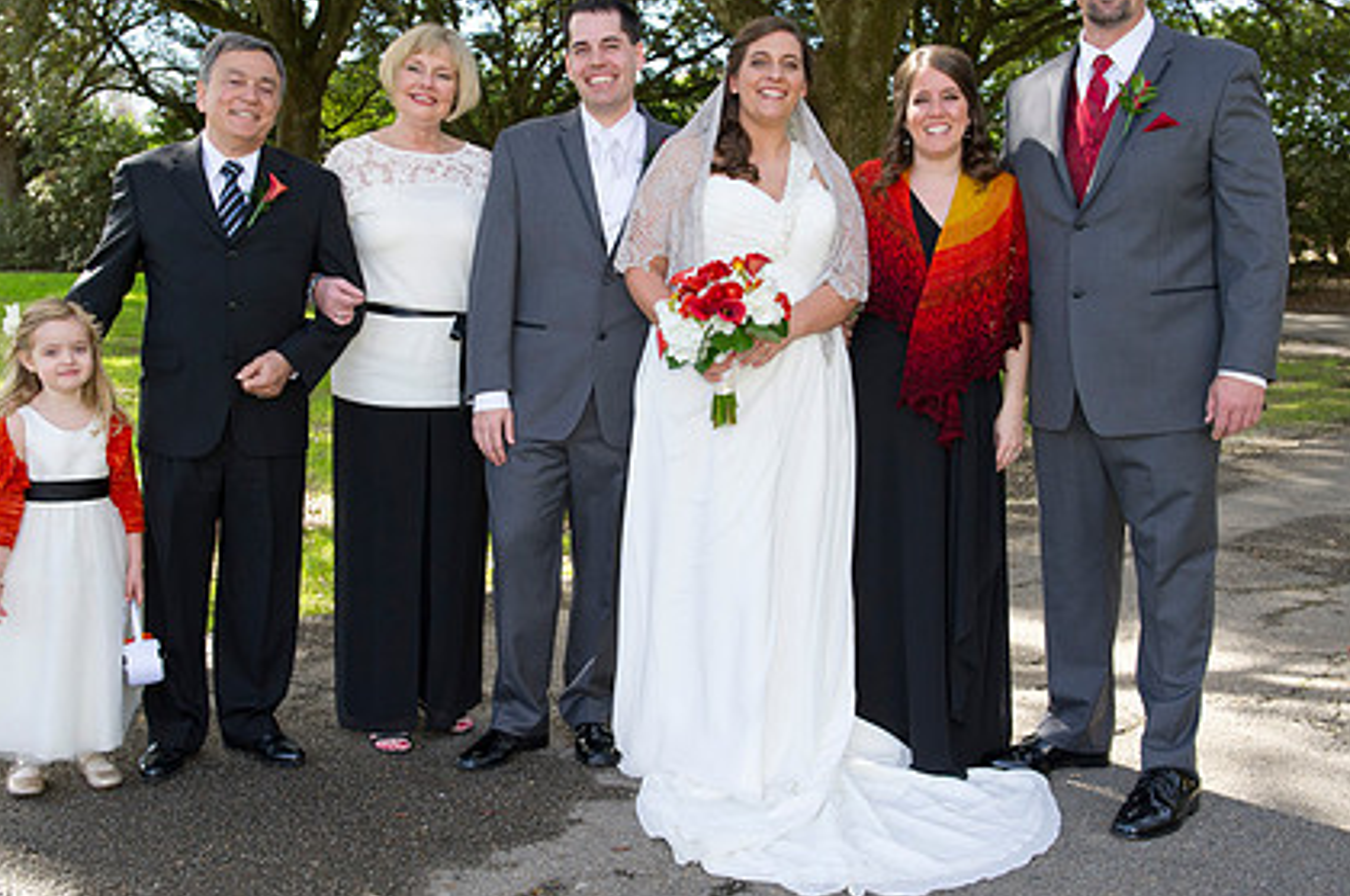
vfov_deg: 28.6
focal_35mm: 47
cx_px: 617
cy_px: 417
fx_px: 1760
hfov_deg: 41.9
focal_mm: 34
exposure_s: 1/200
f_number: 5.6
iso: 320
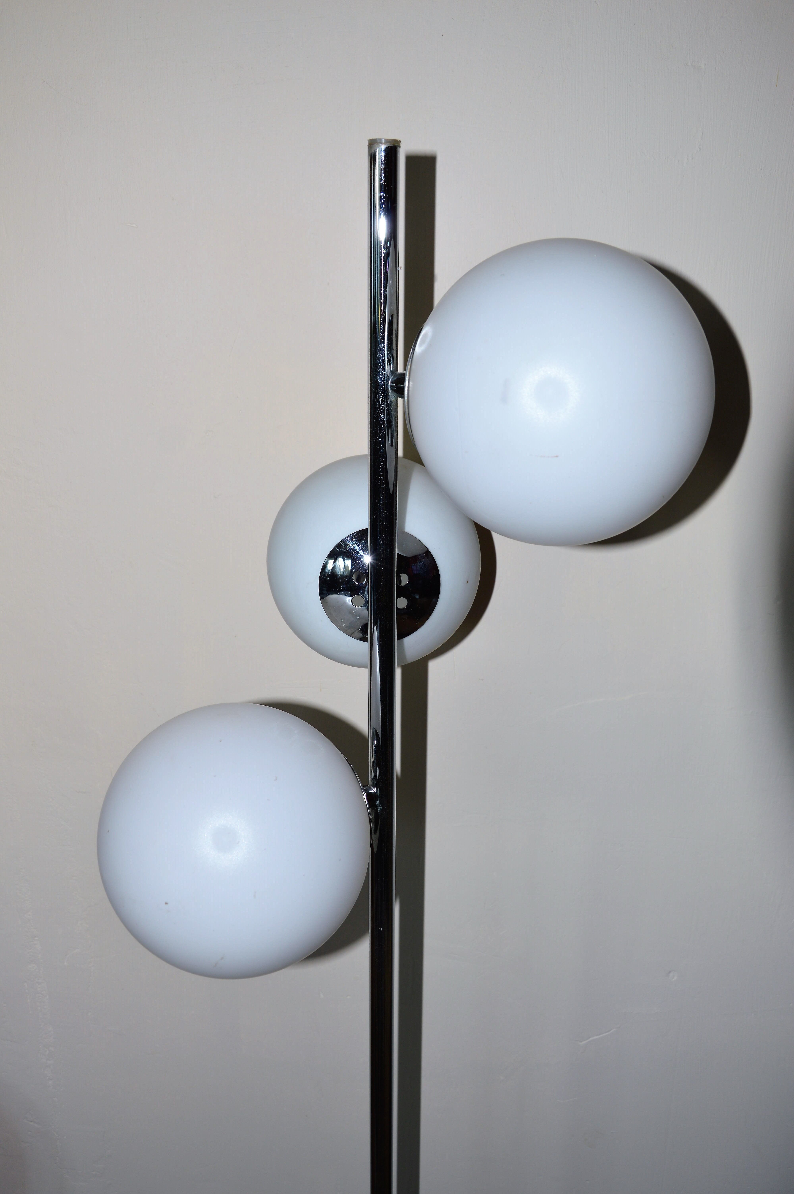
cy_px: 597
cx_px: 397
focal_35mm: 33
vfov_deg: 57.3
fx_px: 1094
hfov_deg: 39.9
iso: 100
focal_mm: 22
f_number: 5.6
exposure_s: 1/30
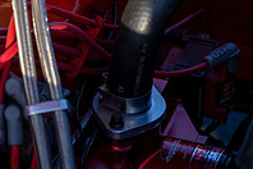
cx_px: -83
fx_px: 1237
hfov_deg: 11.4
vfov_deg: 7.7
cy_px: -65
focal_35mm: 176
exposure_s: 1/2500
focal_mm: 60
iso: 640
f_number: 4
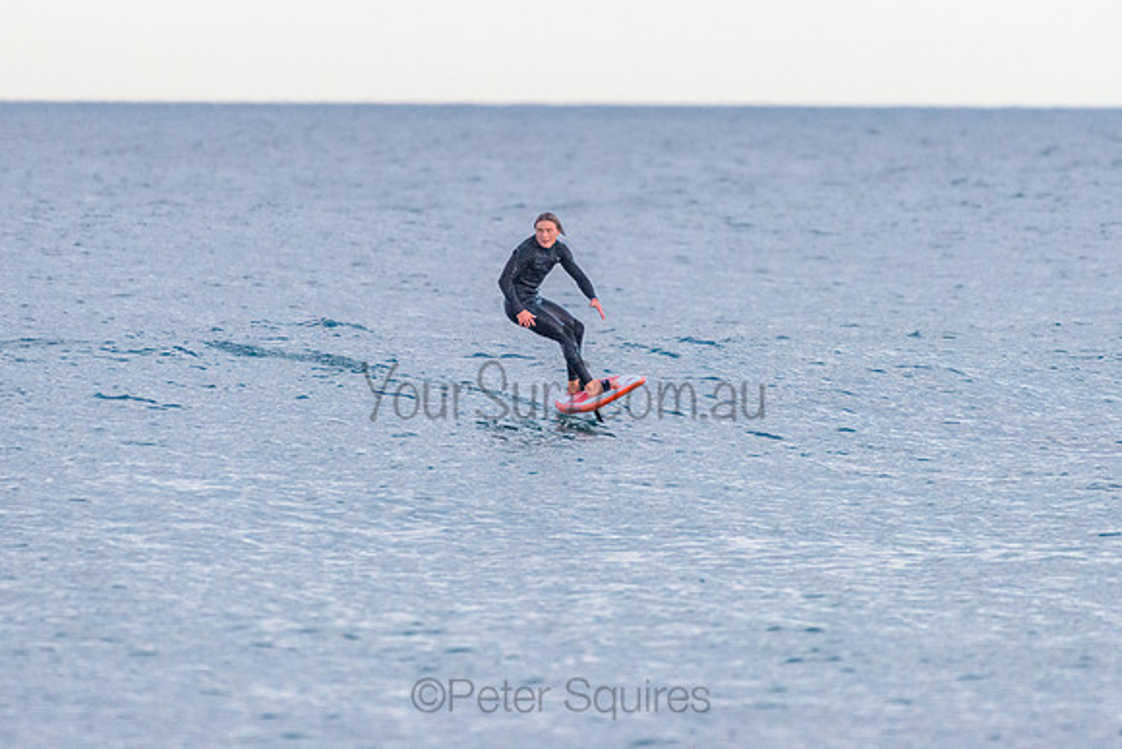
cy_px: 294
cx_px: 604
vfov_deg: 2.2
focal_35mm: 613
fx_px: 19100
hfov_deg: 3.4
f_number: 5.6
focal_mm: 500
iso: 2800
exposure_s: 1/2000
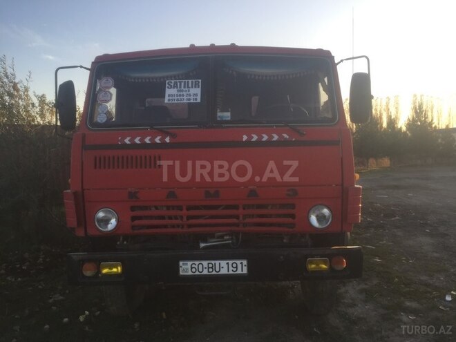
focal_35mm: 29
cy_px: 171
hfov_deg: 61.7
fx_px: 382
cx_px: 228
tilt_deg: +0.7
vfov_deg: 48.2
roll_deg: +0.8
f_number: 2.2
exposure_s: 1/329
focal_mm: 4.15
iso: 32
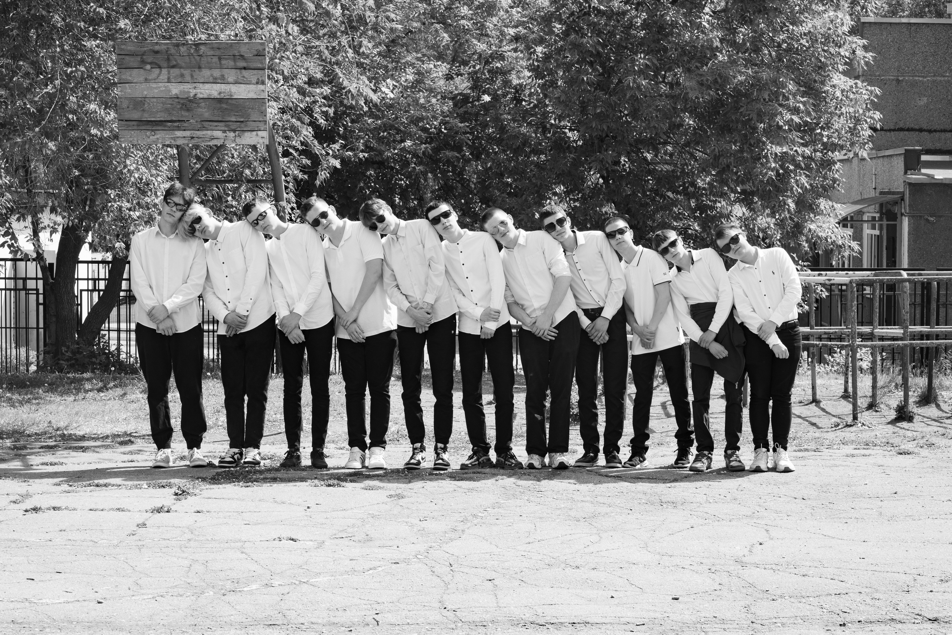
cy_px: 318
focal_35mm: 85
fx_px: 2248
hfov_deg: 23.9
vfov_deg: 16.1
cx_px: 476
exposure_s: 1/125
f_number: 13
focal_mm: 85
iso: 160
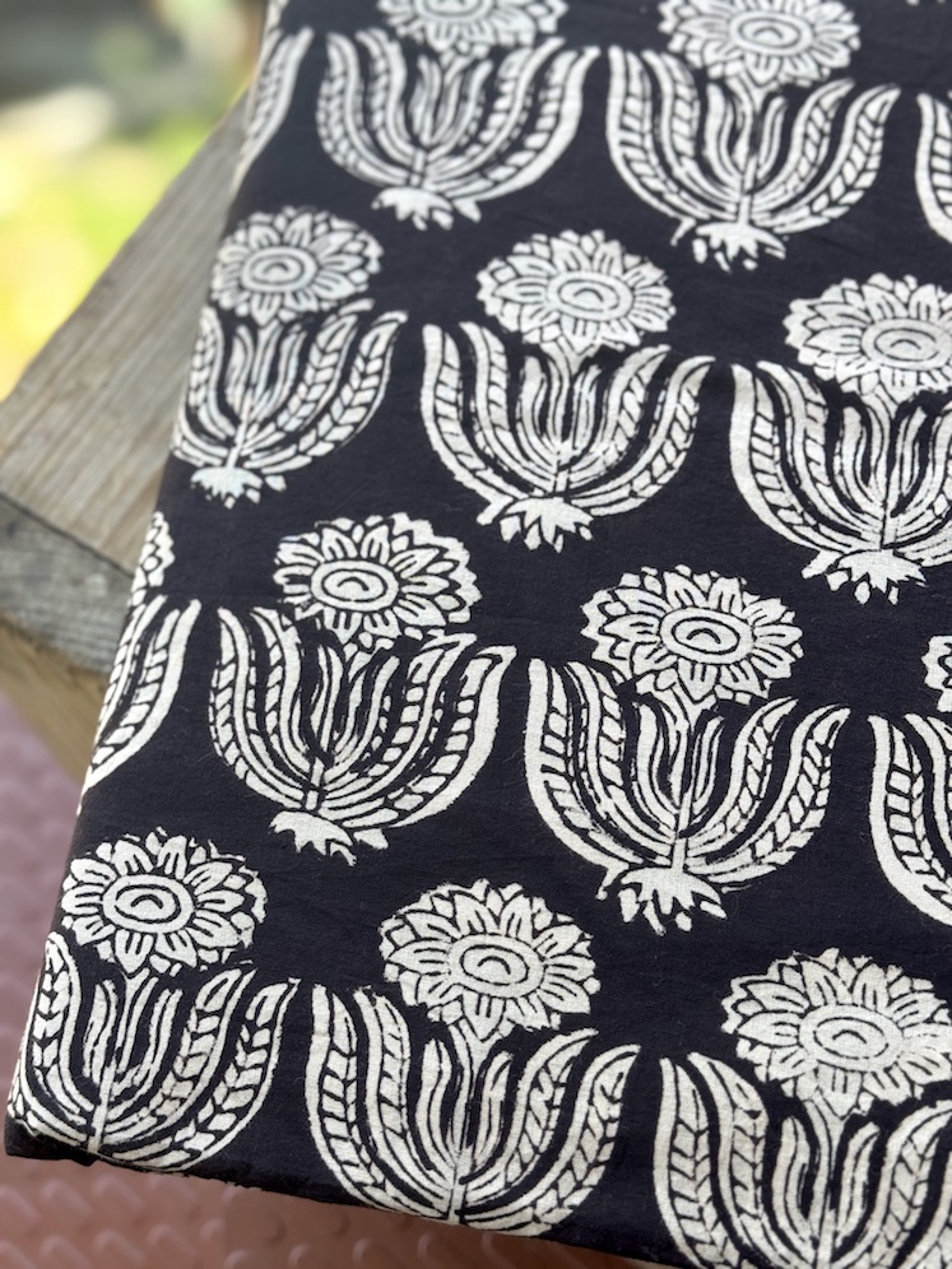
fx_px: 1760
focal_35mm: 48
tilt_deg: -68.3
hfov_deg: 30.3
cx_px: 476
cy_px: 634
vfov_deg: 39.7
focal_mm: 6.76
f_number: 1.78
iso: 64
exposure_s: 1/399
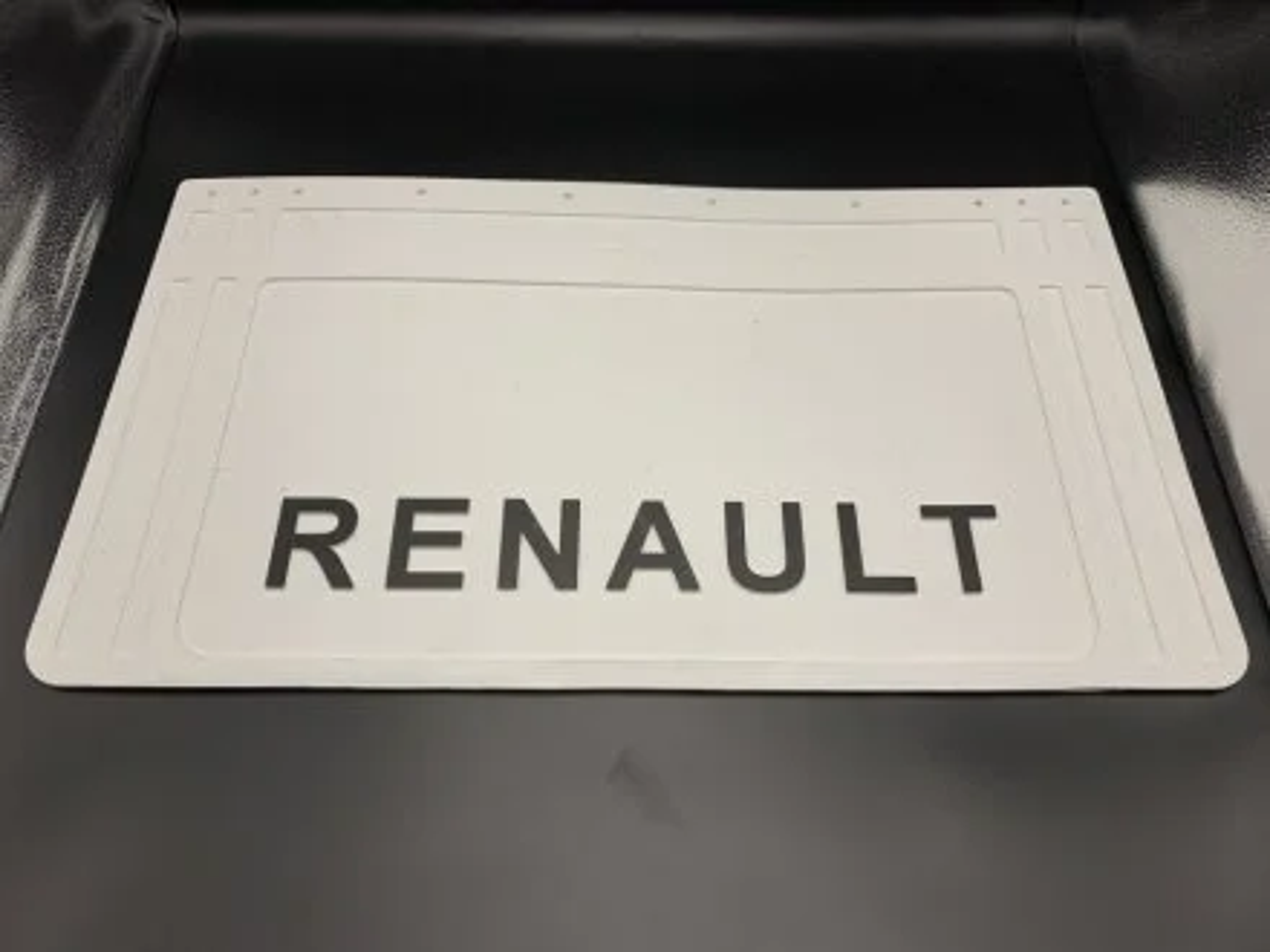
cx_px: 635
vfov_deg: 53.1
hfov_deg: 67.3
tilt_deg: -58.9
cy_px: 476
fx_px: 954
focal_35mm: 26
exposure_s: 1/100
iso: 100
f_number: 1.8
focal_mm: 4.25
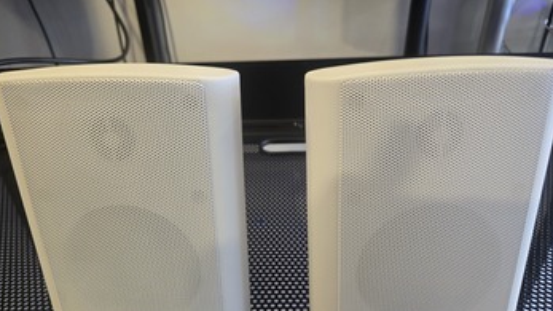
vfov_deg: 44.1
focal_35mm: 26
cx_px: 273
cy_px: 188
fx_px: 381
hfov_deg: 71.9
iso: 500
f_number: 1.7
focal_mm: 6.3
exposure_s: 1/100
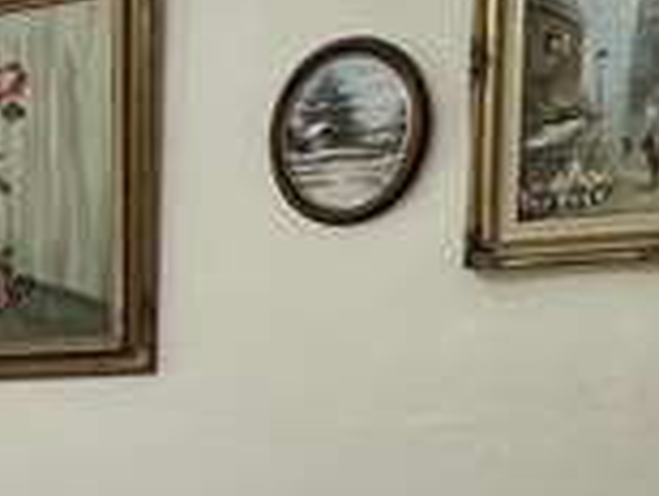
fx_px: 1773
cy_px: 582
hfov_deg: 17.5
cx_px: -484
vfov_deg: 15.4
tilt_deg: -4.5
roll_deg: -0.3
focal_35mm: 93
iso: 320
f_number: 2.2
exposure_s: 1/50
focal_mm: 2.22
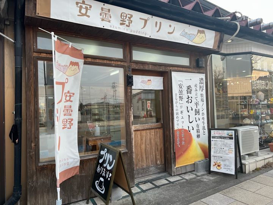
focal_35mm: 26
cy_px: 102
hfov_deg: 67.3
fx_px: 205
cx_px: 136
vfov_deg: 53.1
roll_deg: +2.1
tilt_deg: +0.6
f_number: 1.5
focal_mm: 5.7
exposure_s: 1/572
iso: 50
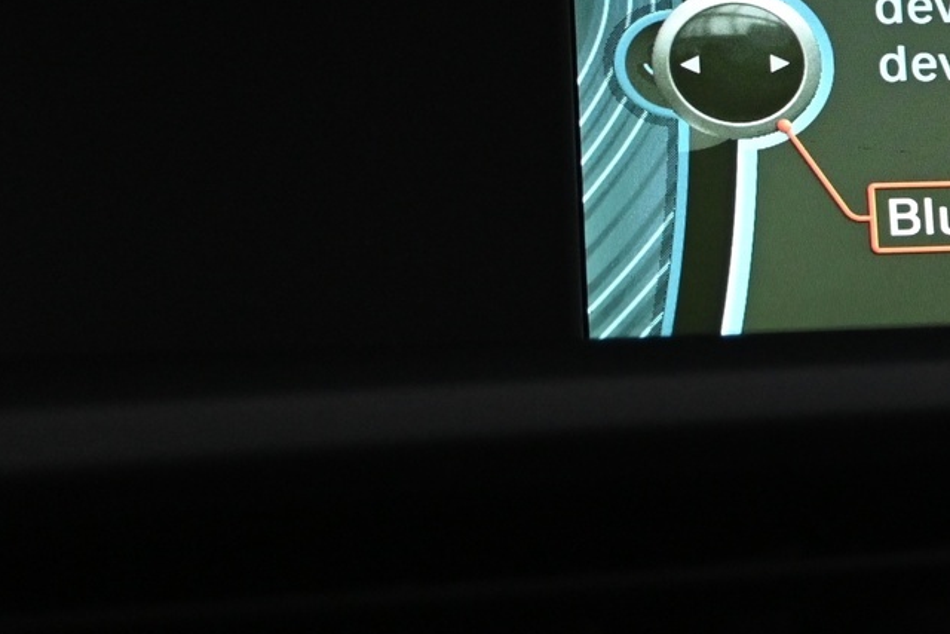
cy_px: 45
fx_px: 3157
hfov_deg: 16.4
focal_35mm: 120
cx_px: 1146
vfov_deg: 11.4
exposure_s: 1/50
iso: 2200
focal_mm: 31.5
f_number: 5
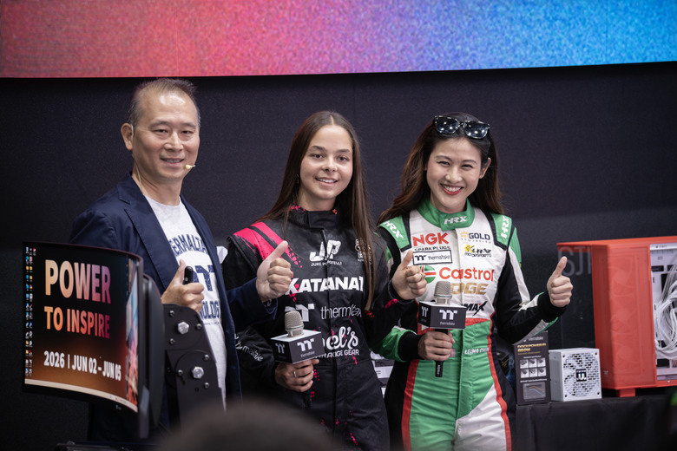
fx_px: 3084
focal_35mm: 164
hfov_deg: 12.5
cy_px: 226
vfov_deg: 8.4
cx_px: 338
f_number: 5.6
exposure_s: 1/40
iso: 160
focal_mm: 164
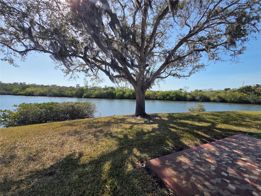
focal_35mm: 13
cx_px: 130
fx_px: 98
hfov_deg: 106.2
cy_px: 98
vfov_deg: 89.9
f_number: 2.2
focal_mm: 2.2
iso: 50
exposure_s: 1/2128
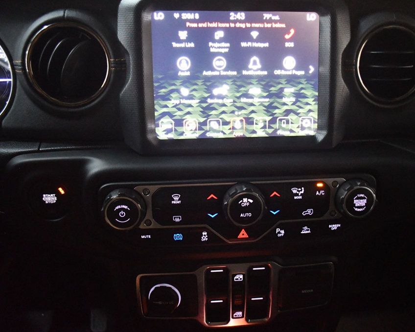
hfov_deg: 52.7
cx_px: 235
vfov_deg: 43.3
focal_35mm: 34
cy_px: 166
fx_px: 418
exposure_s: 1/60
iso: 10000
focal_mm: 20
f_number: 3.8
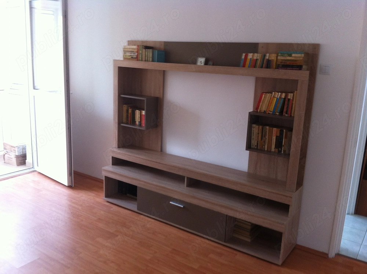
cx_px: 184
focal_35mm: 35
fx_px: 371
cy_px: 137
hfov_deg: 52.7
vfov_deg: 40.6
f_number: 2.8
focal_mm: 3.85
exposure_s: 1/15
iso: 125
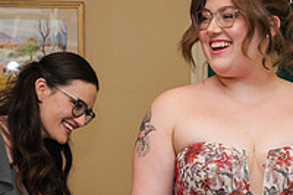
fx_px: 829
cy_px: 144
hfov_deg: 19.7
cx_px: 250
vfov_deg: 13.4
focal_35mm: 102
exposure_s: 1/200
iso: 1000
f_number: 4
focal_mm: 35
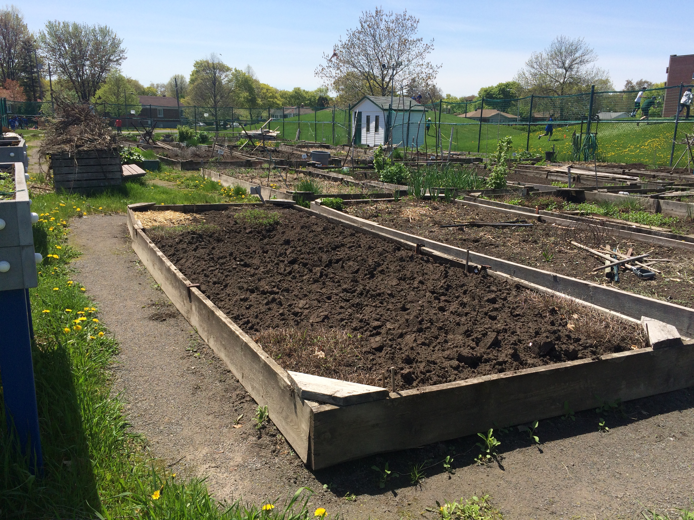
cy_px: 260
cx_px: 347
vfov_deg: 48.2
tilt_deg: -16.8
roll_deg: -0.9
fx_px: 581
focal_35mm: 29
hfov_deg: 61.7
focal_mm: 4.15
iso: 32
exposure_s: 1/1953
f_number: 2.2
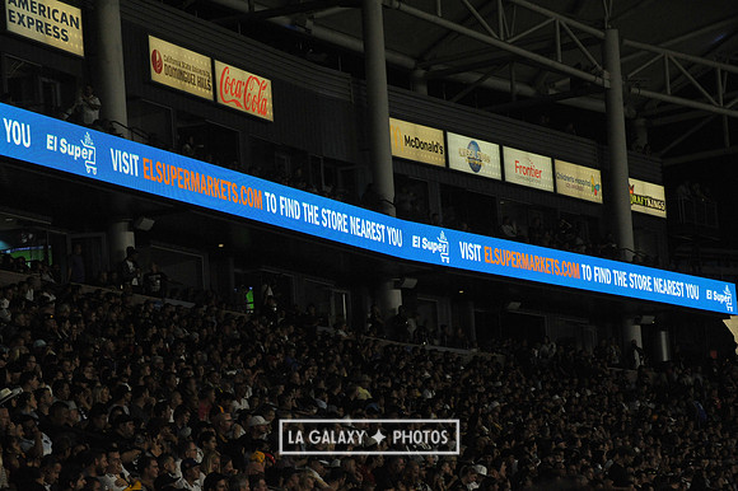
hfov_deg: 14.7
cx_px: 369
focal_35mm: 140
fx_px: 2868
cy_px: 246
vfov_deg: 9.8
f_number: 10
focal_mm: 140
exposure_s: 1/400
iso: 3200
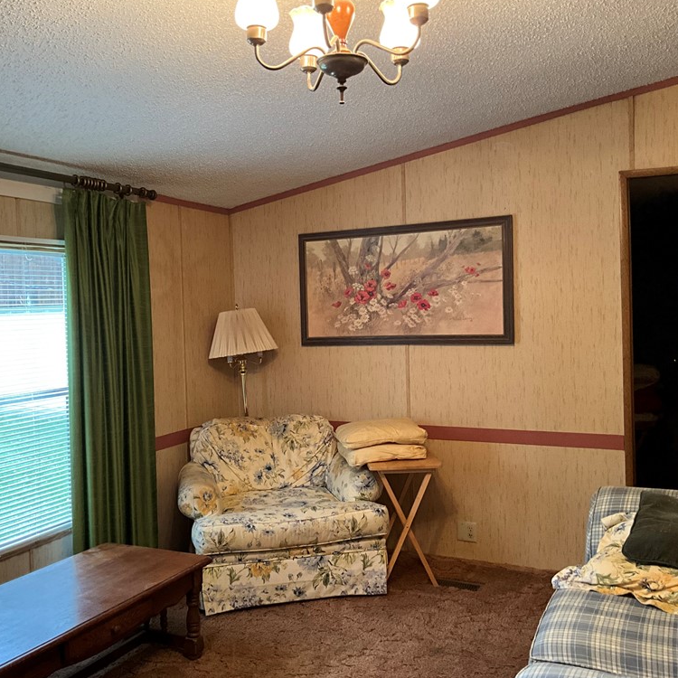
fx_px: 776
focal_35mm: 35
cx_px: 300
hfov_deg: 47.1
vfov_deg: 47.2
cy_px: 334
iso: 125
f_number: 1.8
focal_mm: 3
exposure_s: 1/60
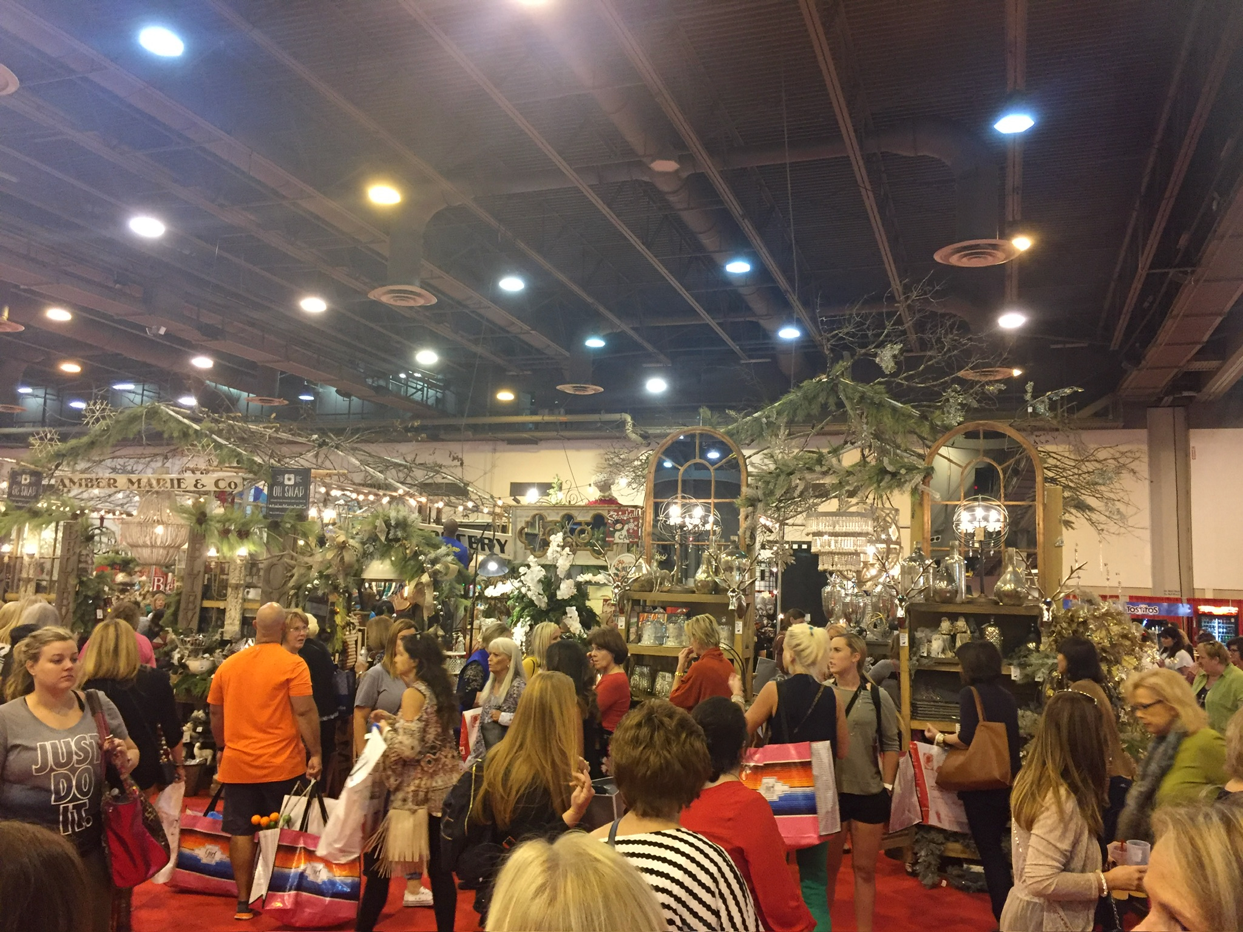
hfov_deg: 61.7
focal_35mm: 29
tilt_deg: +6.8
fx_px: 1041
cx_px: 622
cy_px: 466
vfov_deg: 48.2
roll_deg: -2.8
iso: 160
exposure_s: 1/30
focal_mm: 4.15
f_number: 2.2
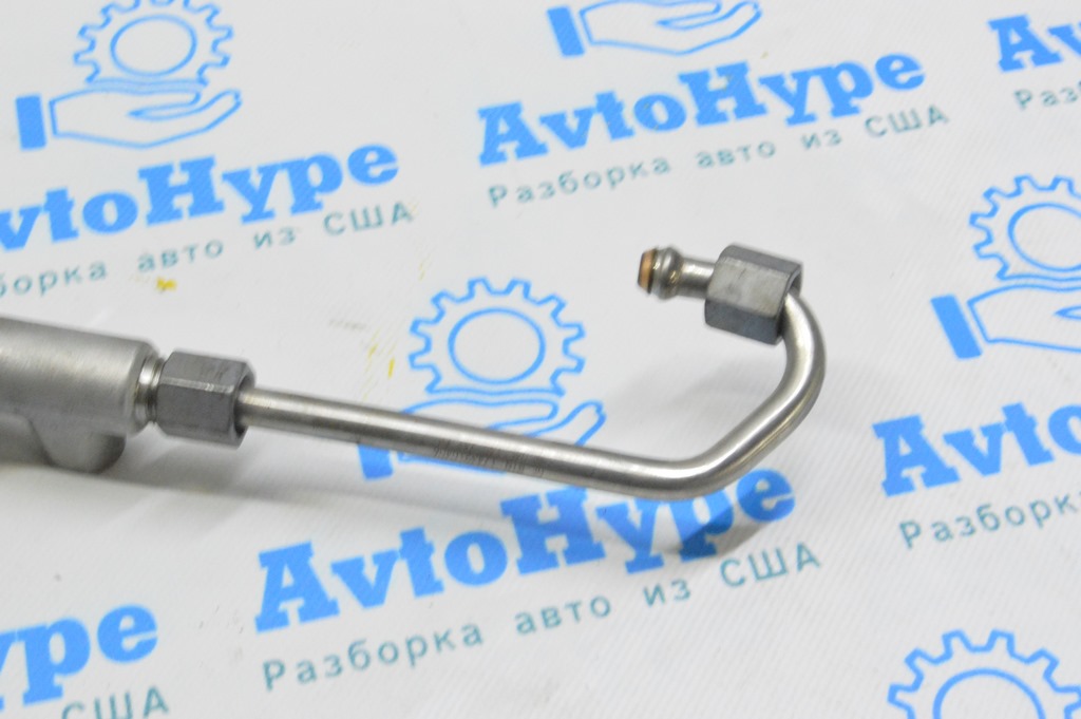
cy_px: 360
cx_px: 540
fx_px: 1890
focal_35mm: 63
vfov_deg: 21.5
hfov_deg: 31.9
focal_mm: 42
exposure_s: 1/20
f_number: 20
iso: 6400
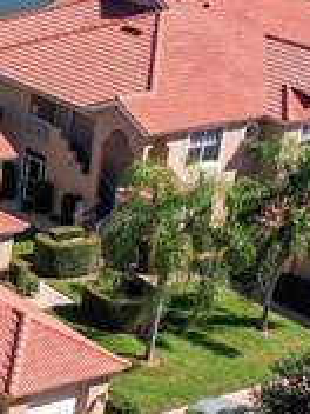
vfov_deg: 20.4
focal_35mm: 96
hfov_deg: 12.7
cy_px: 156
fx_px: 1146
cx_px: -376
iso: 120
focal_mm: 8.38
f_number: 2.8
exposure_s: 1/500
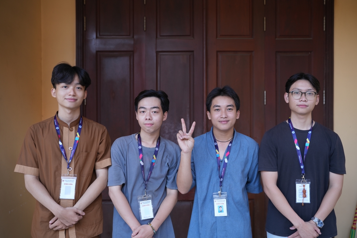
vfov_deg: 35.9
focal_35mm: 37
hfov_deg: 51.9
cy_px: 119
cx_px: 178
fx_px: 367
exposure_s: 1/160
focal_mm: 37
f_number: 2.8
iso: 320
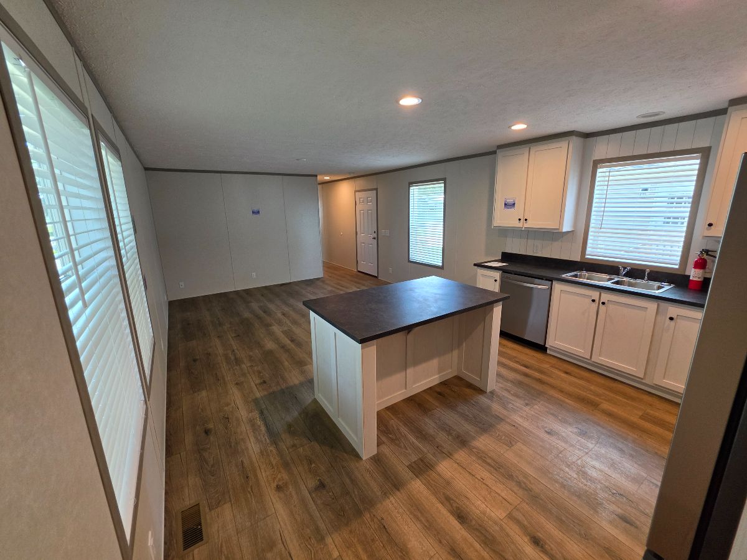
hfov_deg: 106.2
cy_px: 280
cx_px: 374
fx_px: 281
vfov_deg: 89.9
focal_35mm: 13
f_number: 1.9
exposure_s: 1/120
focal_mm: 2.2
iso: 80
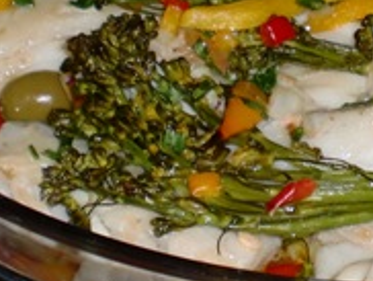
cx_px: 361
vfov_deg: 12.0
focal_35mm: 123
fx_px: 1327
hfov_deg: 15.7
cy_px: 47
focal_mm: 6.3
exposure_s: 1/40
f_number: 3.1
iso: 64
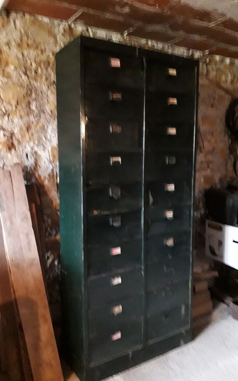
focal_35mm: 29
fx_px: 301
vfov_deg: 64.6
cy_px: 192
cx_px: 118
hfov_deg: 43.1
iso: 800
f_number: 1.9
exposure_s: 1/10
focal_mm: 3.6
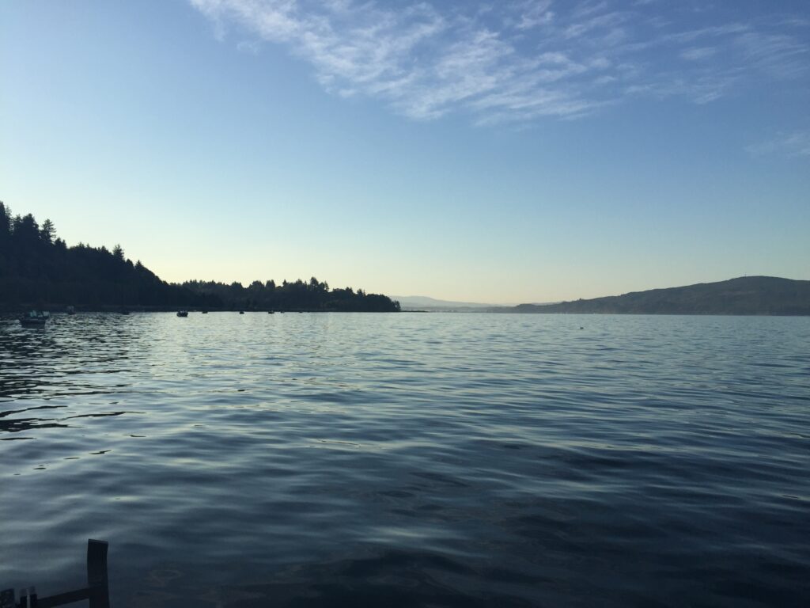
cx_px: 405
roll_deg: -0.7
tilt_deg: +1.5
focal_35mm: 29
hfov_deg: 61.7
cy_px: 304
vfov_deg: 48.2
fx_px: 679
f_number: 2.2
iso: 32
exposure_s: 1/2083
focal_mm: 4.15
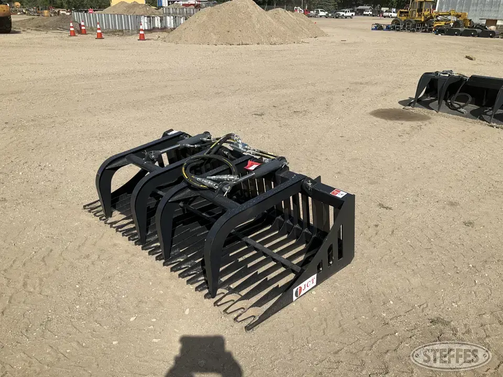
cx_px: 252
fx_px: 421
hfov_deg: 61.7
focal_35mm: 29
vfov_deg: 48.2
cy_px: 188
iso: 25
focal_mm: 3
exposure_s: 1/3125
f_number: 1.8
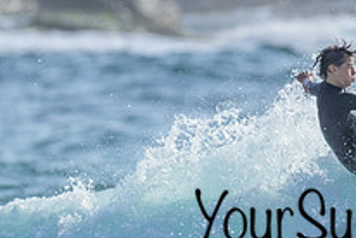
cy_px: 201
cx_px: 373
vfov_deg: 0.6
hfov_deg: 0.9
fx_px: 22272
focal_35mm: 2249
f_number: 6.3
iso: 220
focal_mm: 800
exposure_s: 1/2000
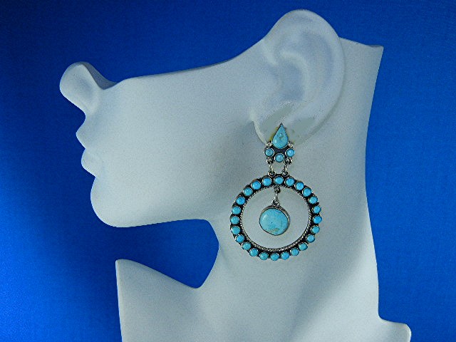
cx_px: 228
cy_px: 171
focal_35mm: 39
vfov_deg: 36.8
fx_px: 514
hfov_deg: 47.9
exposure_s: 1/32.1
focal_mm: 7.1
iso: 200
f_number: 3.7
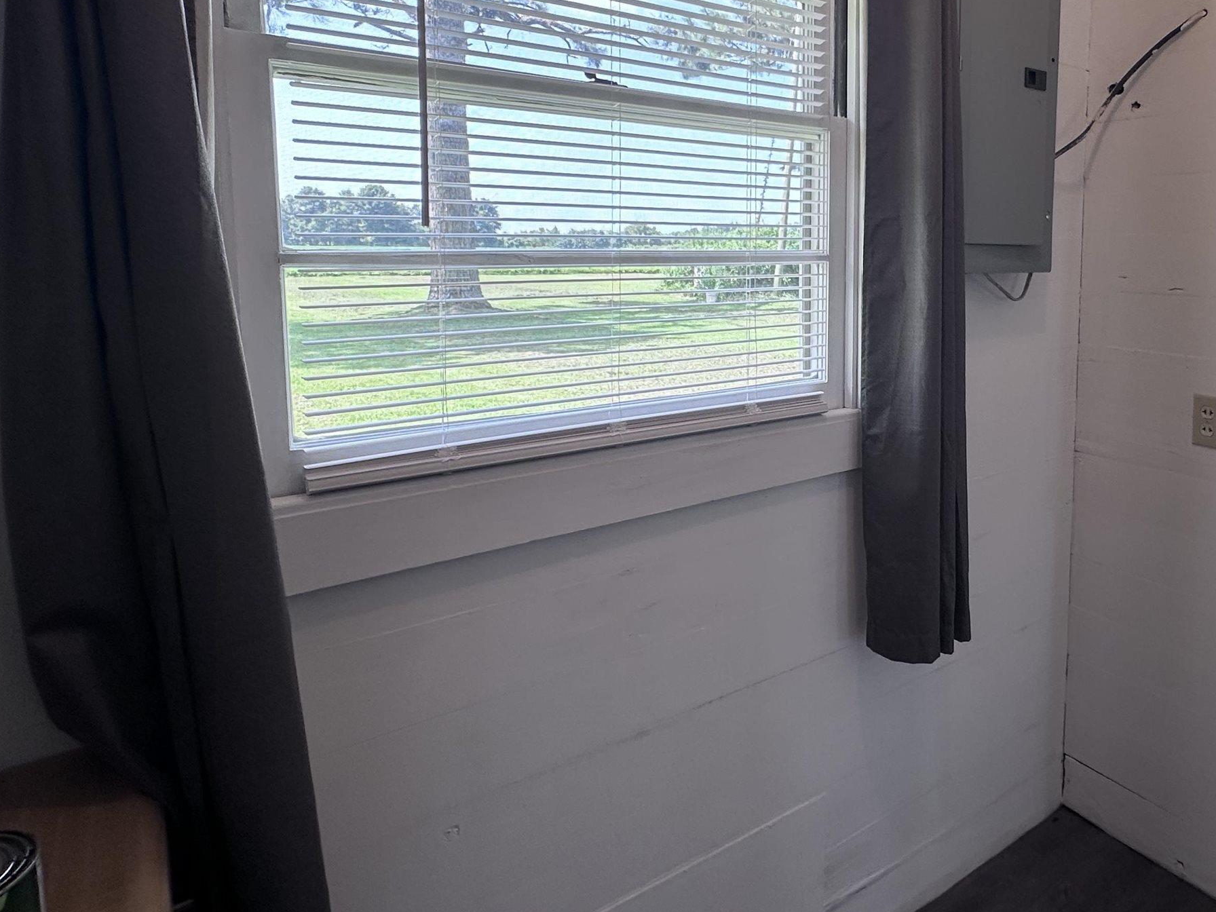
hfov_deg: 67.6
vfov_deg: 56.0
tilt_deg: -5.0
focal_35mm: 24
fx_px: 843
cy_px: 328
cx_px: 894
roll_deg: -1.6
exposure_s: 1/143
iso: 40
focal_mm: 2.22
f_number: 2.2
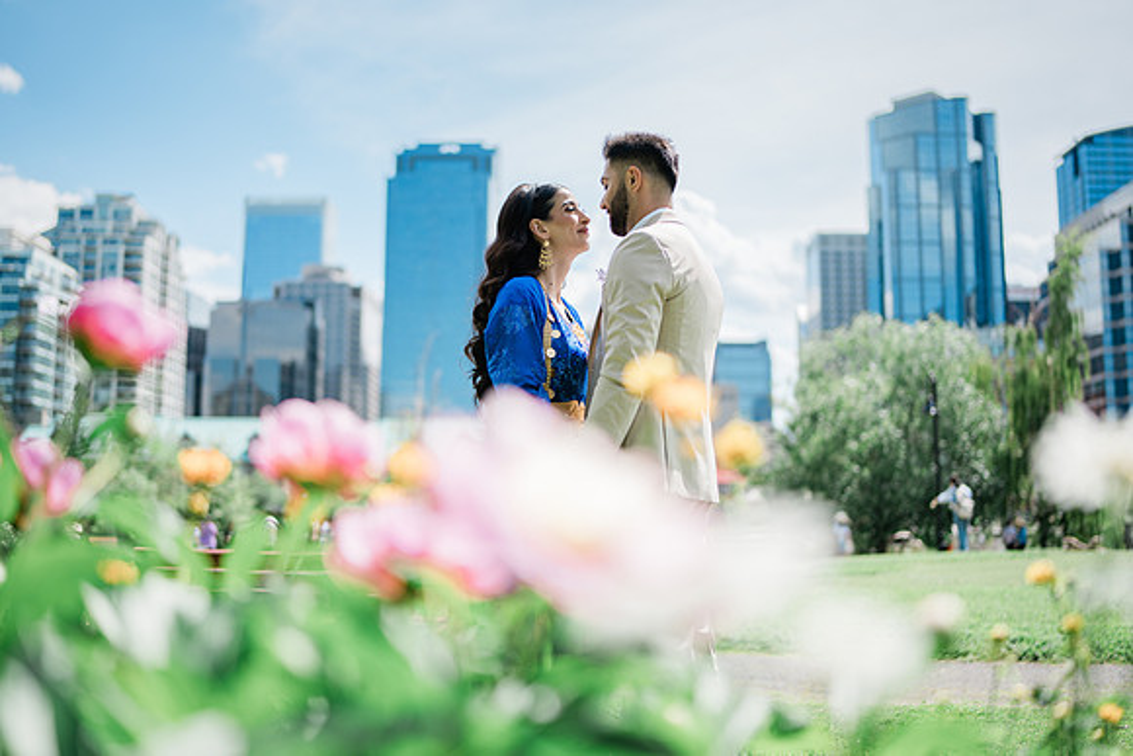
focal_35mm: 37
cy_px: 378
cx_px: 566
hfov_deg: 51.6
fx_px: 1171
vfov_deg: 35.8
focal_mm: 35
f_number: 1.2
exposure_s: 1/8000
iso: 125
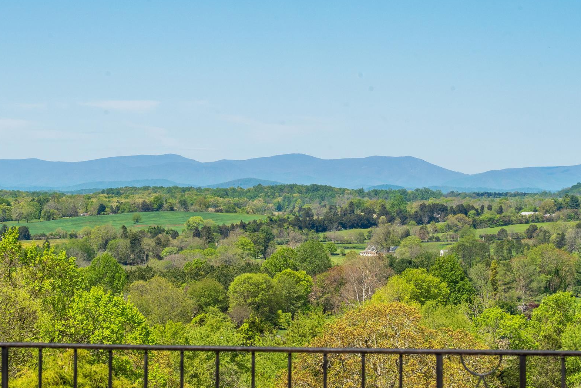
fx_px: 2212
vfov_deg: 10.0
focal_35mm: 137
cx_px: 239
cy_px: 190
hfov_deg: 15.0
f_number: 14
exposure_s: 1/640
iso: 640
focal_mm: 105
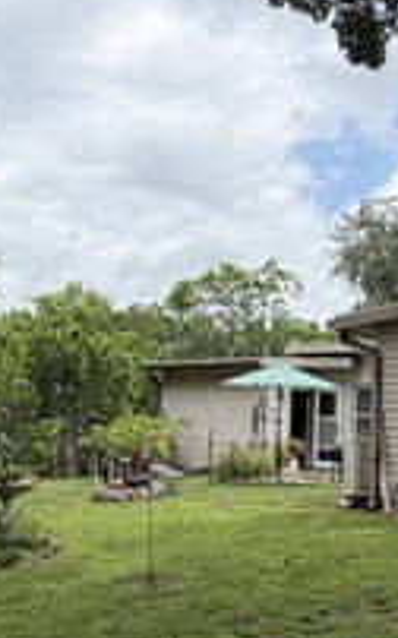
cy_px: 357
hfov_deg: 27.1
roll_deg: -1.6
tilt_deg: +5.3
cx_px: 284
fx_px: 817
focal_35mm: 47
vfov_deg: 42.6
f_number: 2.2
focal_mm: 2.22
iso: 20
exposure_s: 1/830
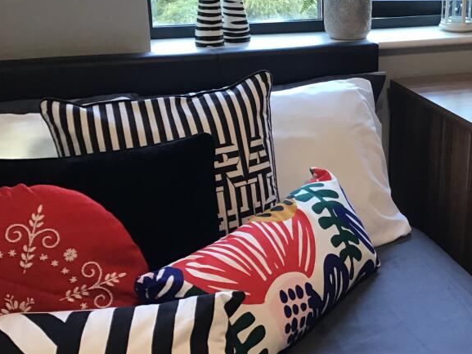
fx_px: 750
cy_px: 134
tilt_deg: -18.2
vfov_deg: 26.5
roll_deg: +0.3
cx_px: 407
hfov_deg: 33.4
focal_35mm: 55
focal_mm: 3.3
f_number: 2.4
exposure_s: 1/33
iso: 100
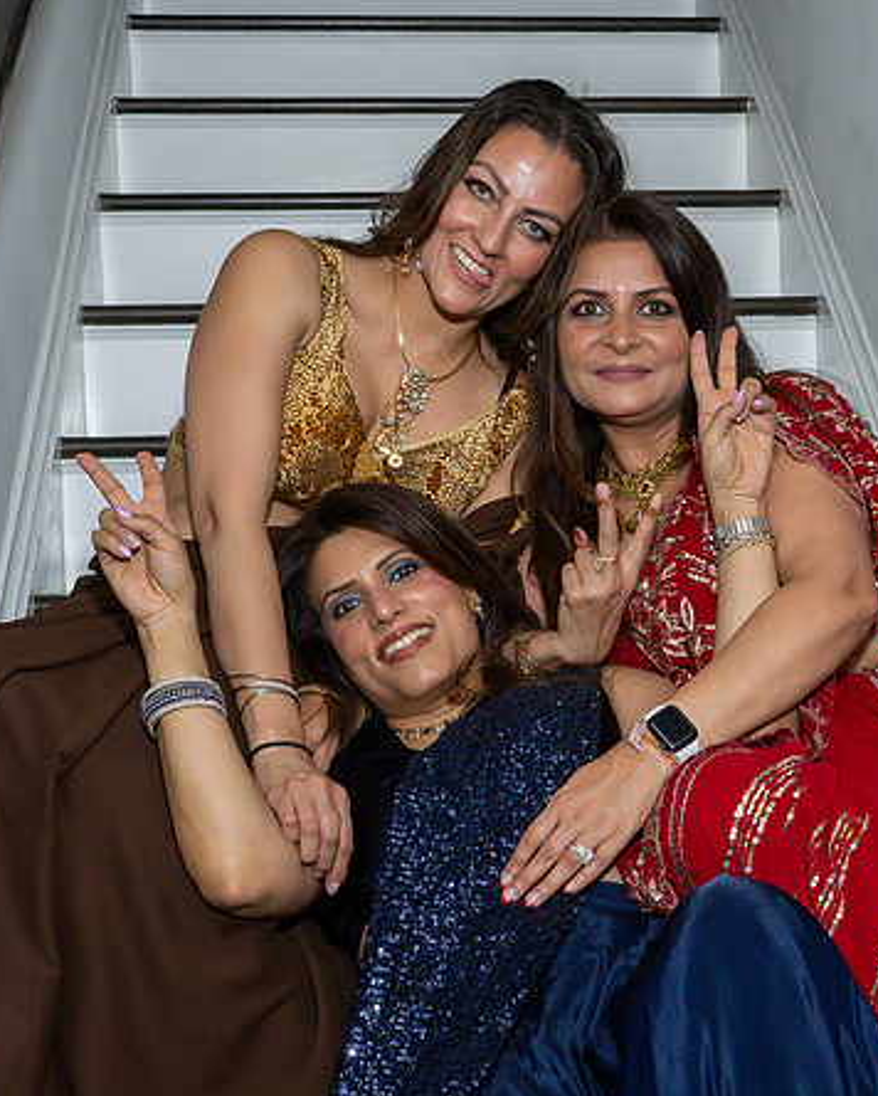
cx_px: 618
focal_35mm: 65
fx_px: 2108
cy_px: 561
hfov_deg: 23.4
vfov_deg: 29.1
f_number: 9
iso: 1000
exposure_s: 1/250
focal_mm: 28
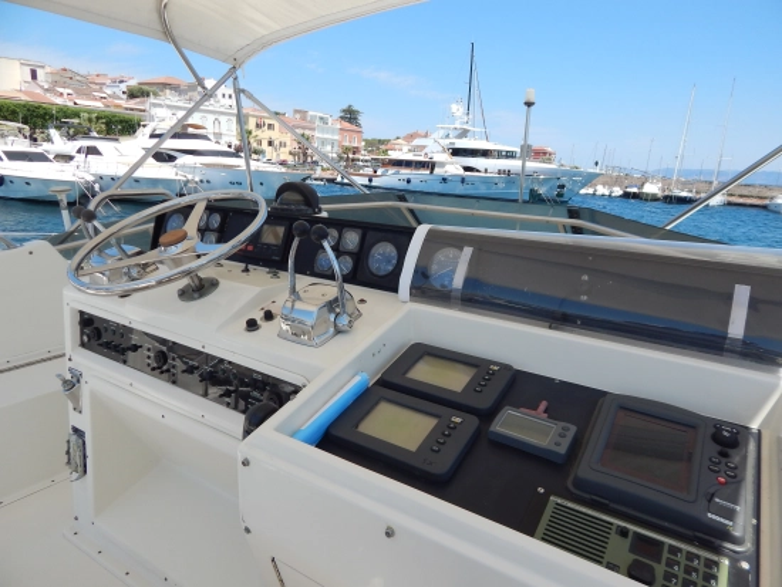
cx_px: 391
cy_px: 294
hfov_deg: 73.9
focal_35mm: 23
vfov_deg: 58.9
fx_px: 520
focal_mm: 4
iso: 125
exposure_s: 1/500
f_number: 6
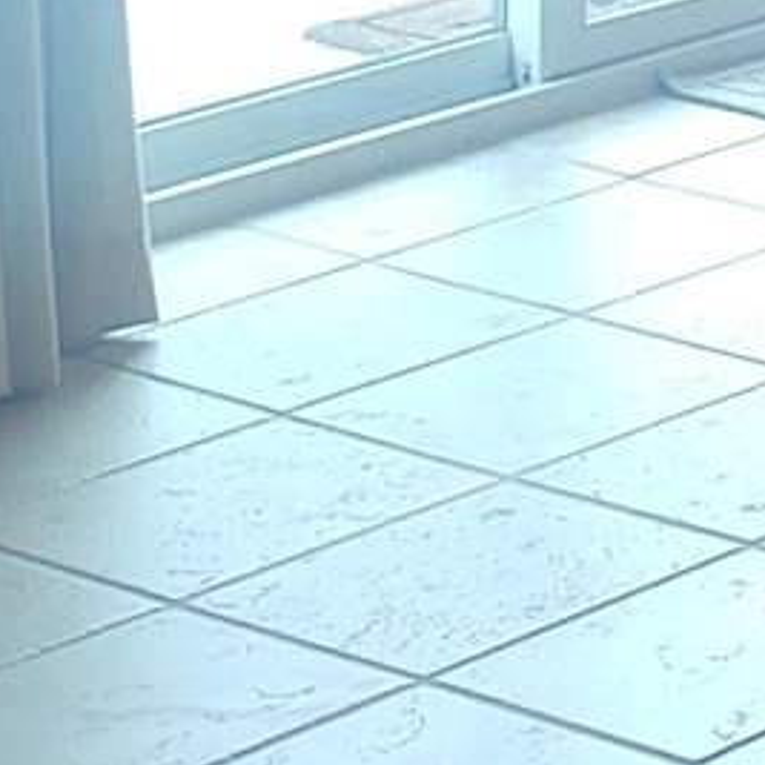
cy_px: -1172
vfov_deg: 8.6
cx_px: 2653
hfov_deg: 7.7
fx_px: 4576
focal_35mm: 183
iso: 100
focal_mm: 4.75
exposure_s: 1/100
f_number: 1.7
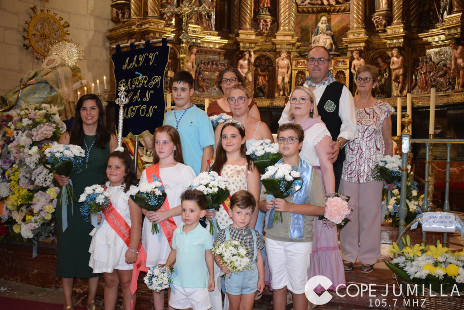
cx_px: 232
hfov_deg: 49.5
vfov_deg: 34.2
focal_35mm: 39
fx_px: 503
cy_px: 155
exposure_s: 1/60
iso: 2200
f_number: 4
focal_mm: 26
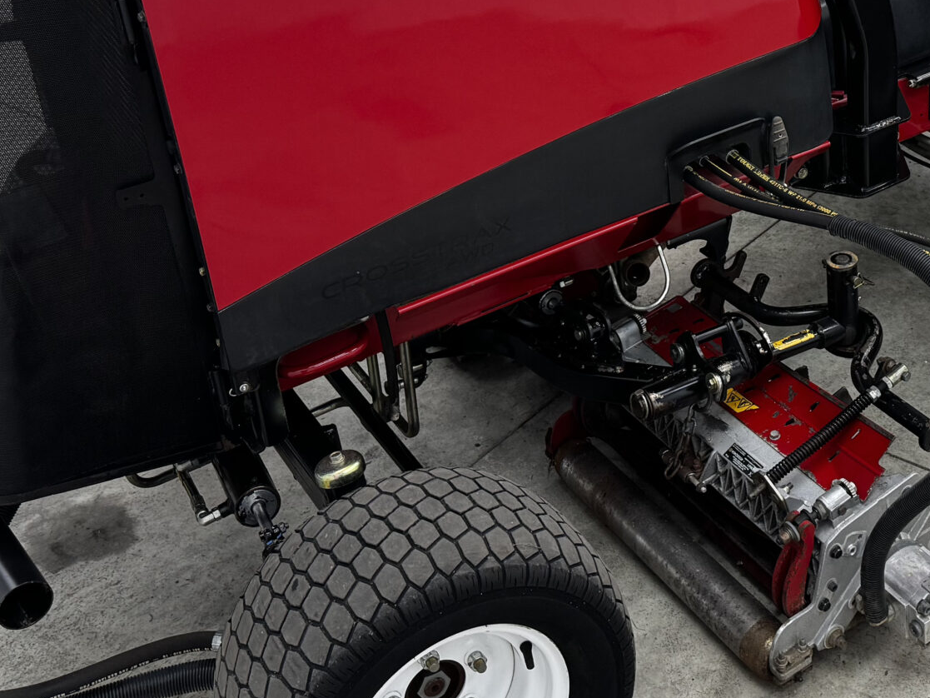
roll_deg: -0.4
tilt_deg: -25.6
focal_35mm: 55
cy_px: 77
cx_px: 799
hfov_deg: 33.5
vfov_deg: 25.8
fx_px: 1478
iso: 125
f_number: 1.78
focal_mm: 6.76
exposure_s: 1/120
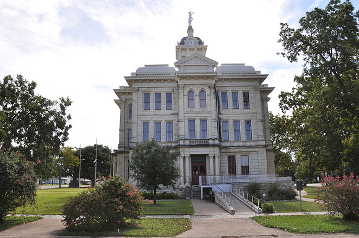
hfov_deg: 67.5
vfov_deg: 47.8
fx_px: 269
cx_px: 180
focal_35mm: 27
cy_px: 119
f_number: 11
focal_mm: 18
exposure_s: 1/125
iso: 200
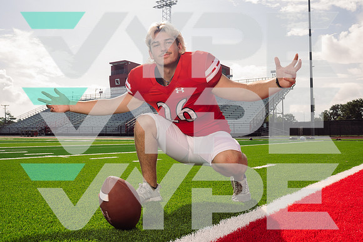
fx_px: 364
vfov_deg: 36.8
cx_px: 174
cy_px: 110
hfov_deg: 53.0
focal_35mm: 36
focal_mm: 31
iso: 64
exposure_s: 1/250
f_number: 8
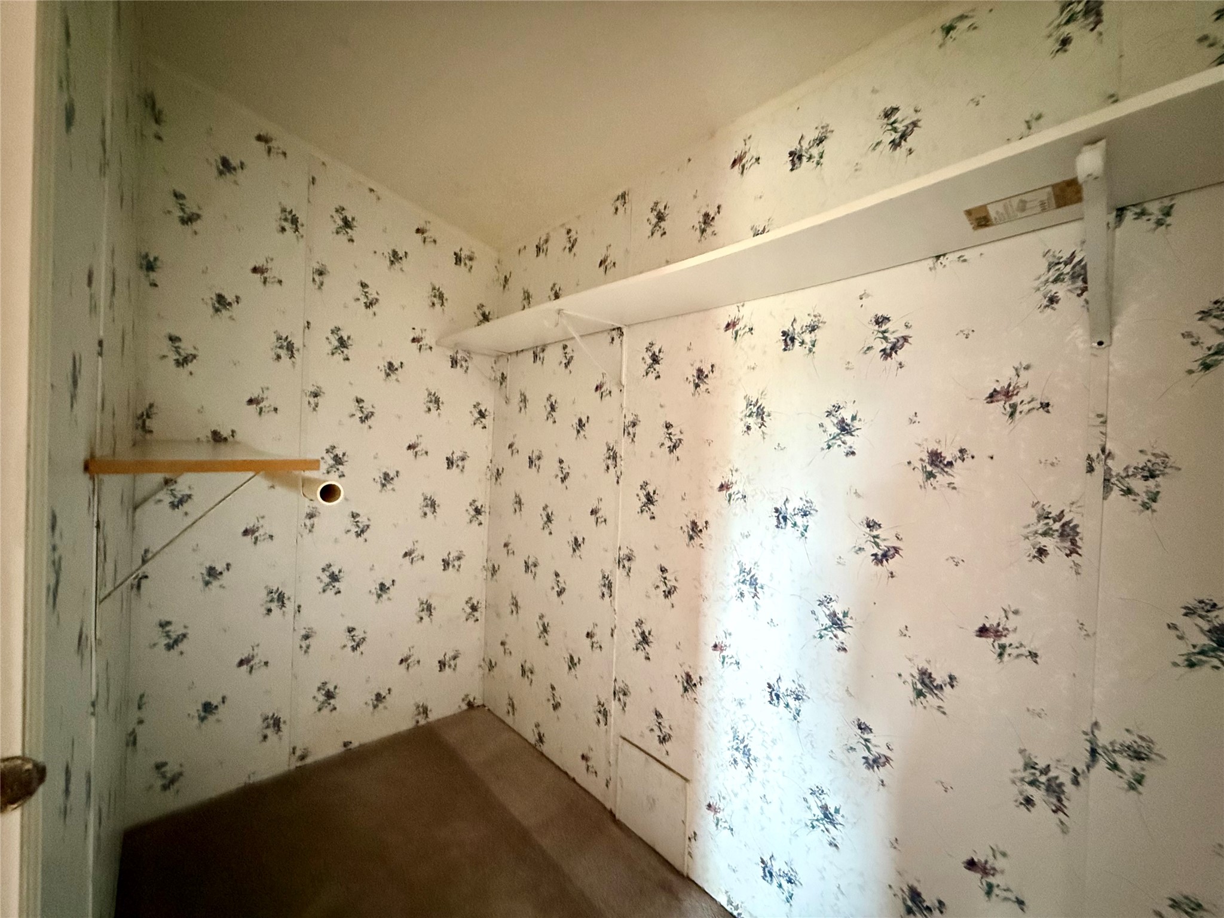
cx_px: 612
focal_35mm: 14
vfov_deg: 85.7
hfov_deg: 102.1
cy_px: 459
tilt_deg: -0.7
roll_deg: -2.4
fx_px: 495
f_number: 2.2
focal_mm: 2.22
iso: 1250
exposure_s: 1/52
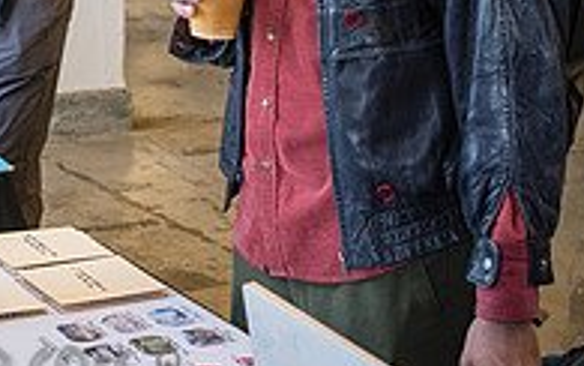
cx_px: 73
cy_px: -197
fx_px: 2070
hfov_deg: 15.9
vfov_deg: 9.8
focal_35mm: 130
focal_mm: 38
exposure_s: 1/160
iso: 2500
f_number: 5.6
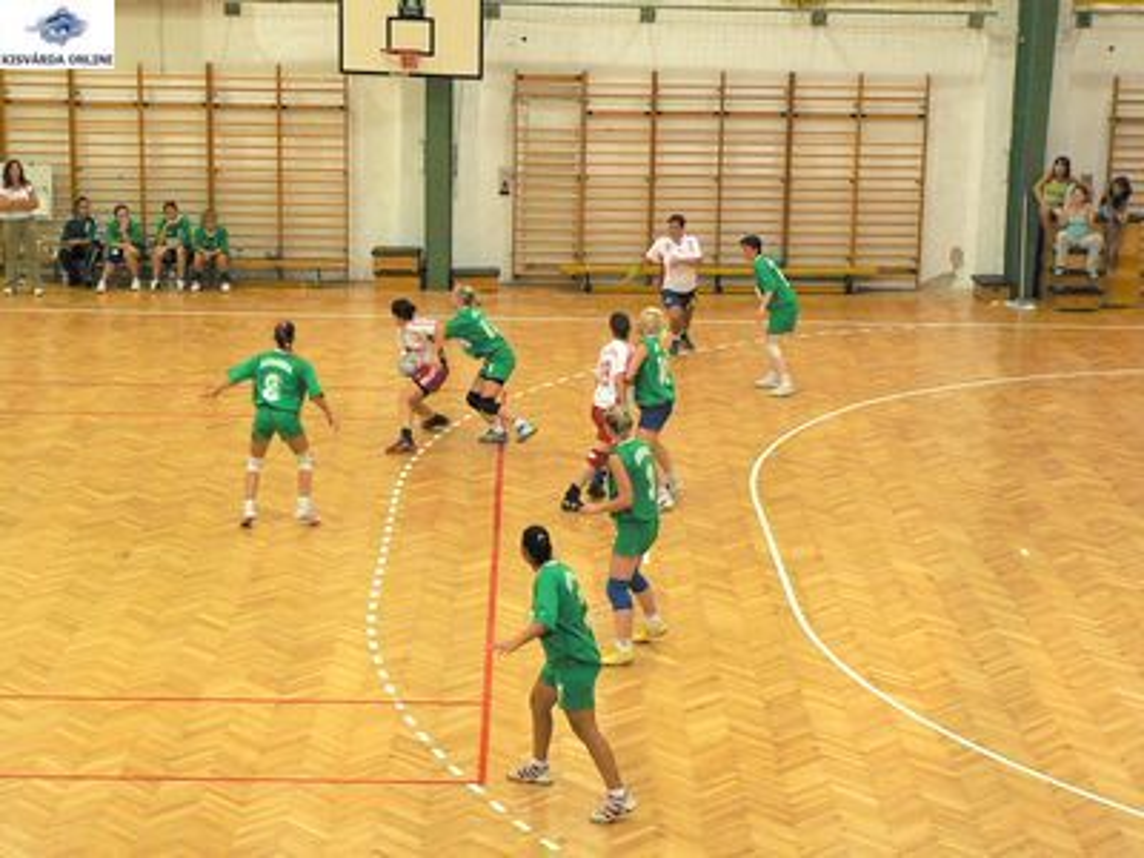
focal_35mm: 72
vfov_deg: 20.4
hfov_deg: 27.0
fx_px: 2379
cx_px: 572
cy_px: 429
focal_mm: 12.4
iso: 400
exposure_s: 1/60
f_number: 3.2
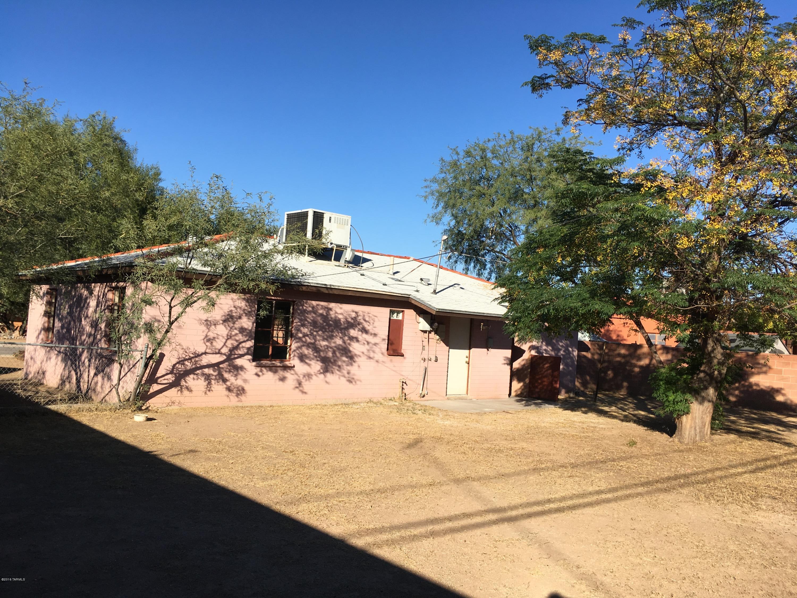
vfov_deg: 48.2
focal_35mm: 29
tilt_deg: +0.0
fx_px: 668
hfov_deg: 61.7
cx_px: 398
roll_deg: -4.3
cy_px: 299
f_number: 2.2
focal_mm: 4.15
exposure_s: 1/1451
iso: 25
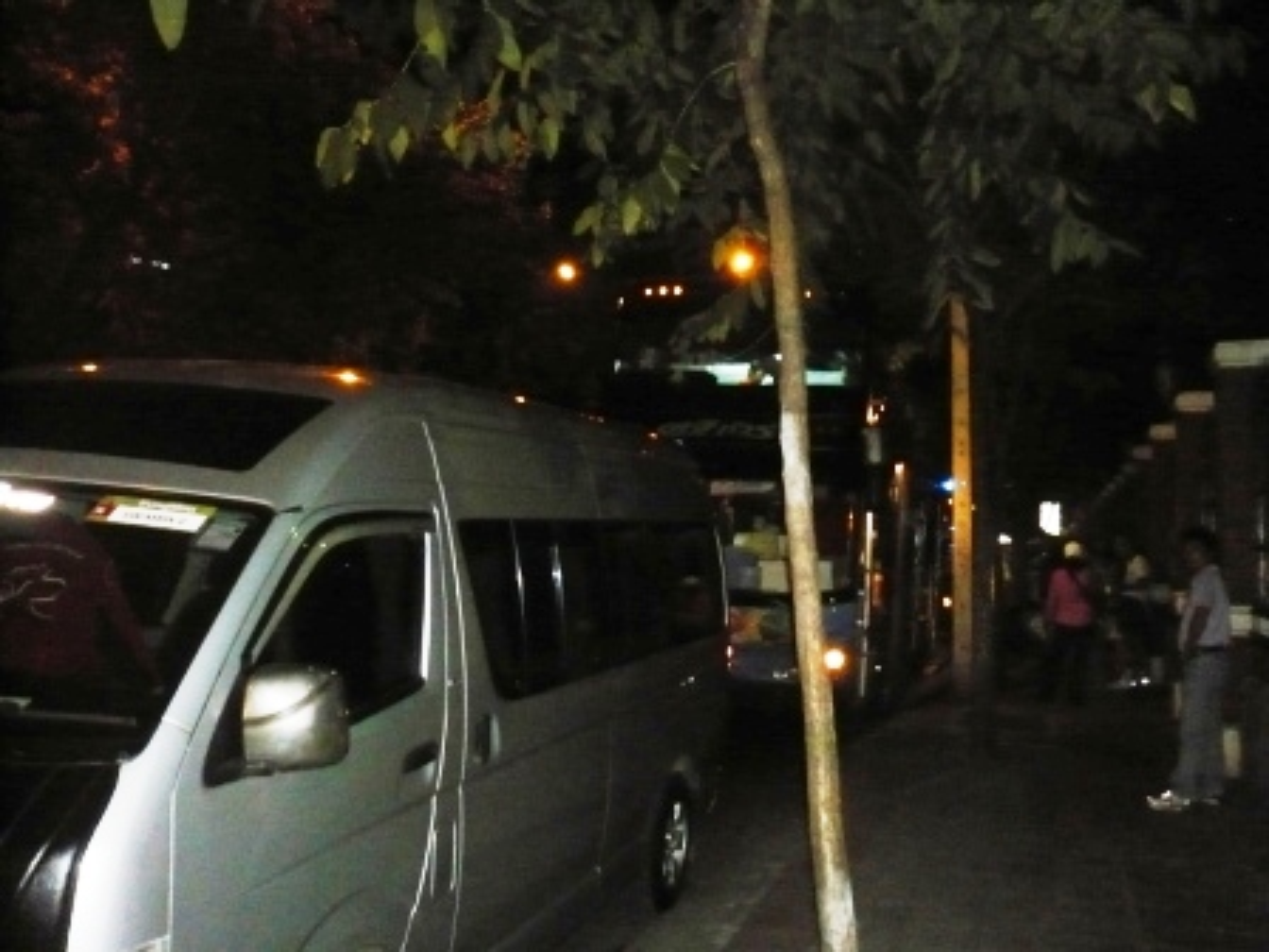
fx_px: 1283
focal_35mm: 35
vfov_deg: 40.7
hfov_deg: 52.6
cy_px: 476
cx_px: 634
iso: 500
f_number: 2.8
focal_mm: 5.8
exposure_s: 1/30
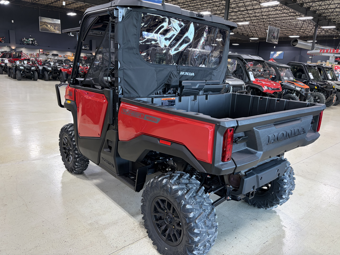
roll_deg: -2.9
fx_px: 255
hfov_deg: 67.3
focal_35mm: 26
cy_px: 128
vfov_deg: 53.1
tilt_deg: -12.6
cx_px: 170
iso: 160
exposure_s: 1/60
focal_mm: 5.96
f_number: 1.6
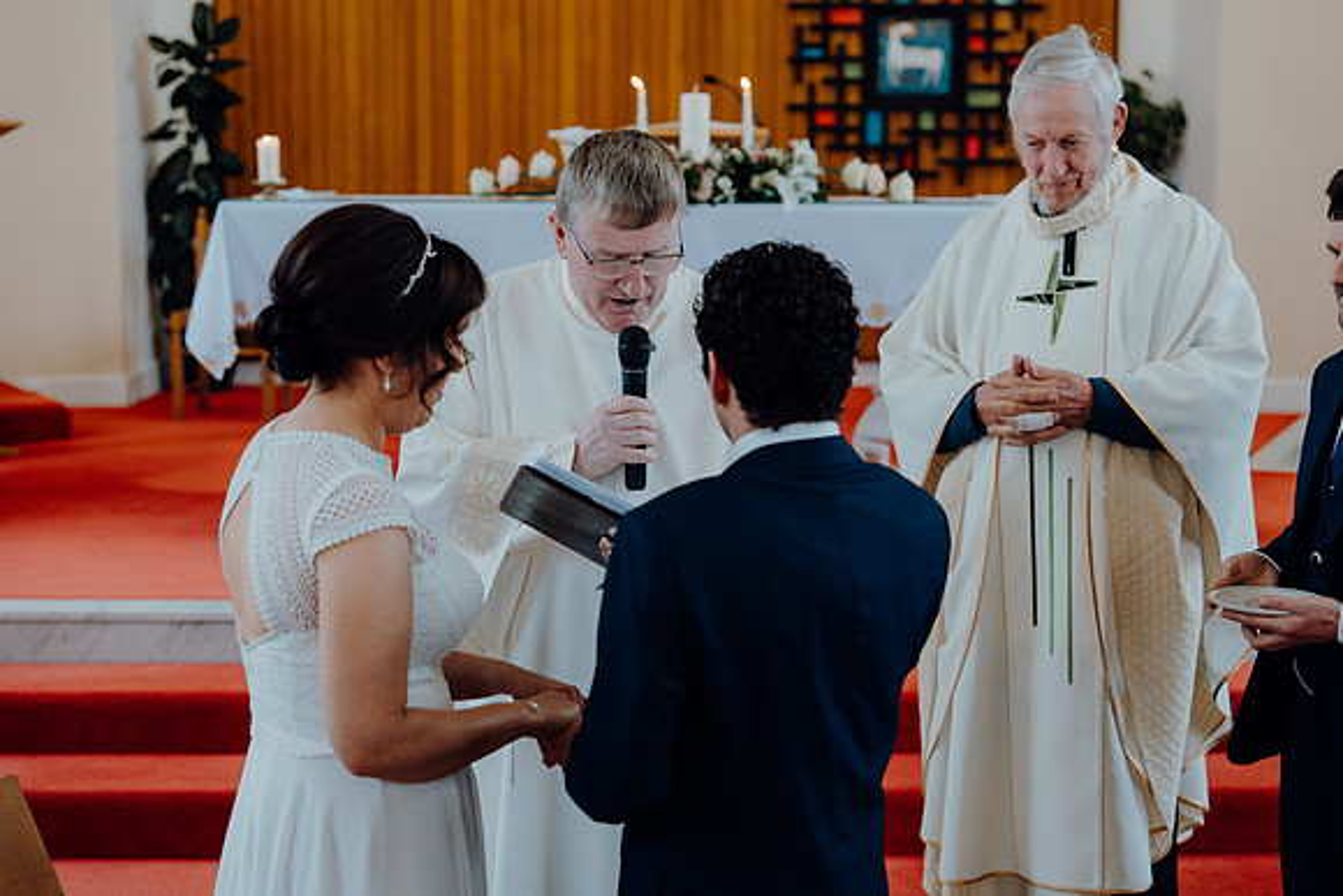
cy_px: 448
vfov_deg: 24.2
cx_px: 672
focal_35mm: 56
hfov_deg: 35.6
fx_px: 2090
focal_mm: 56
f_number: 2.8
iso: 500
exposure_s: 1/200
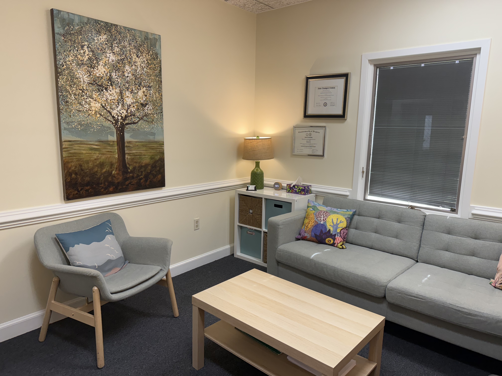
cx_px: 251
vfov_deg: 56.8
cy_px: 188
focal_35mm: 24
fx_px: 348
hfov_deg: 71.6
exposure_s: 1/120
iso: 200
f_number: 1.78
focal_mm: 6.76
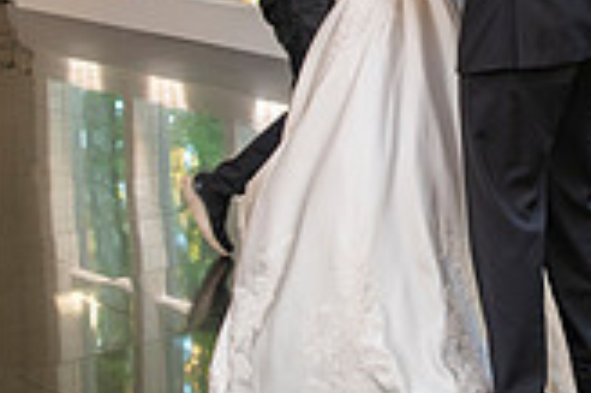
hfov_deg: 18.5
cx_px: 537
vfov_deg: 12.4
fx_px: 1788
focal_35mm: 109
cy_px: -22
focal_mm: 29
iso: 800
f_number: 2.8
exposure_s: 1/100
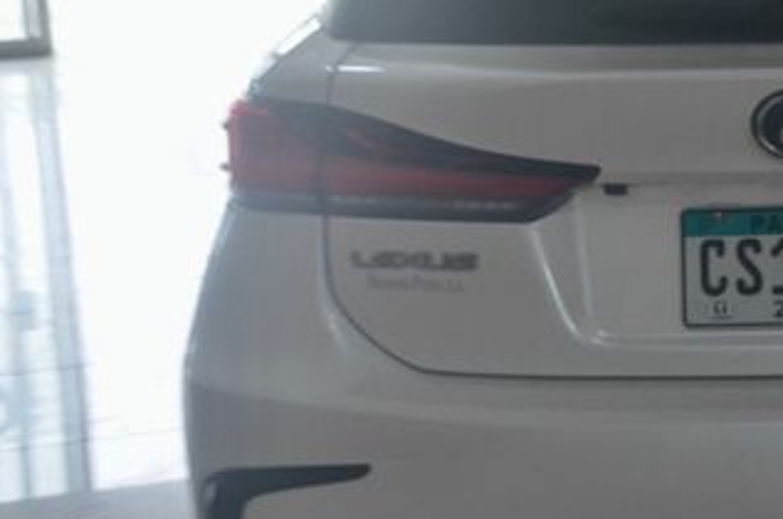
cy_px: 245
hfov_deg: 19.3
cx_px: 781
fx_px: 2236
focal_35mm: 103
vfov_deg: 13.2
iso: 400
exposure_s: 1/80
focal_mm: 34
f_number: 5
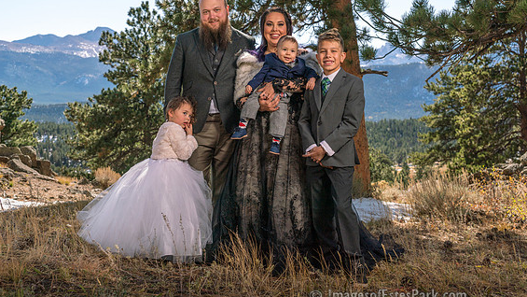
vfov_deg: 27.7
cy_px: 127
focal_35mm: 43
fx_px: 601
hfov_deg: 47.3
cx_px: 259
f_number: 5
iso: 250
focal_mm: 40
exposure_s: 1/2000
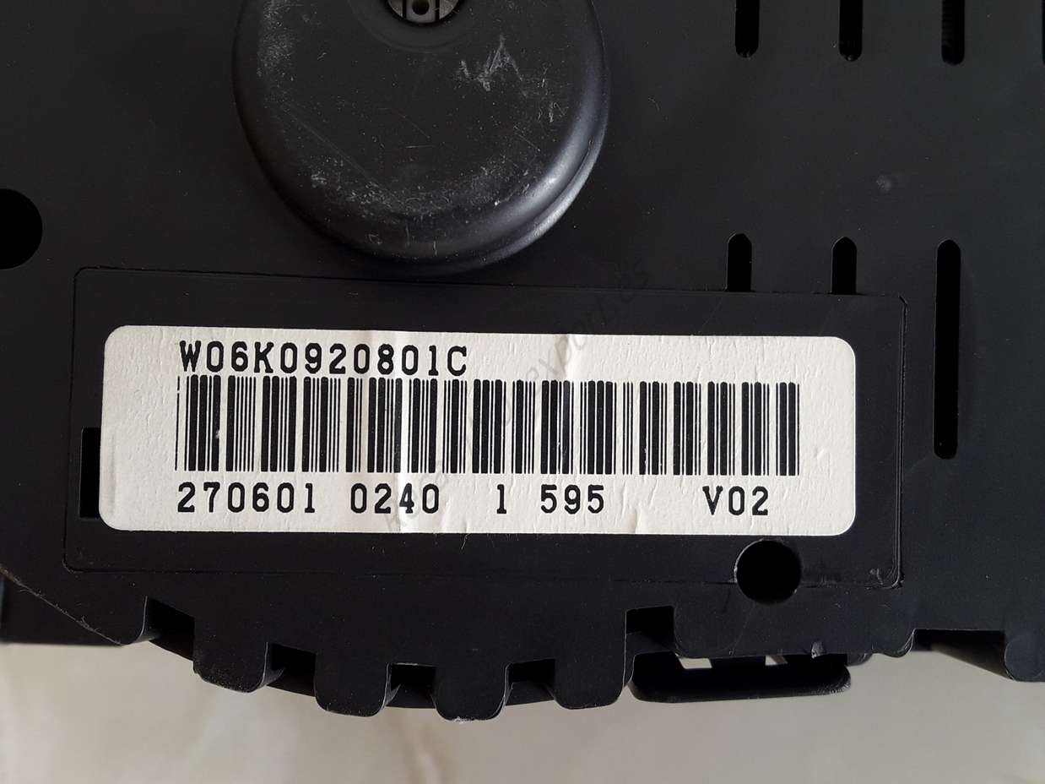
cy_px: 392
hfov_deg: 63.5
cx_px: 522
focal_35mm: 28
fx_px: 845
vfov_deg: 49.7
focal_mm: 3.7
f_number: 1.9
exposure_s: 1/50
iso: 40
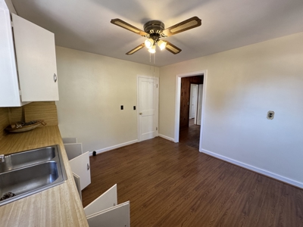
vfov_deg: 85.7
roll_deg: -0.3
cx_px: 152
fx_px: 123
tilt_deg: -8.3
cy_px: 114
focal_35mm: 14
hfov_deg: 102.1
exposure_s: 1/99
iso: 320
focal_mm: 2.22
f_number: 2.2
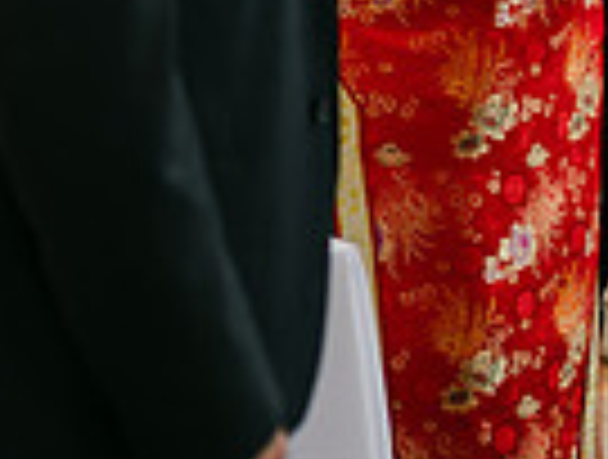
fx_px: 2536
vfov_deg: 10.1
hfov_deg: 12.8
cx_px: -369
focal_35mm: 144
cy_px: -207
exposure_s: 1/250
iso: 100
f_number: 1.4
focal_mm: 35
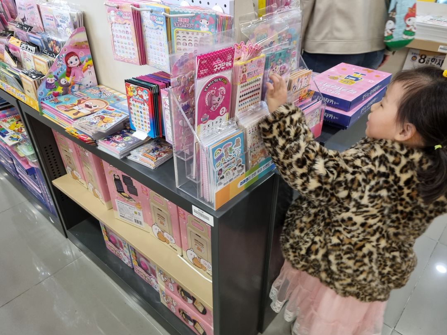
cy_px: 168
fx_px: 336
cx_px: 224
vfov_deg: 53.1
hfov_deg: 67.3
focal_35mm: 26
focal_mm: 5.4
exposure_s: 1/60
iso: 200
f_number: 1.8
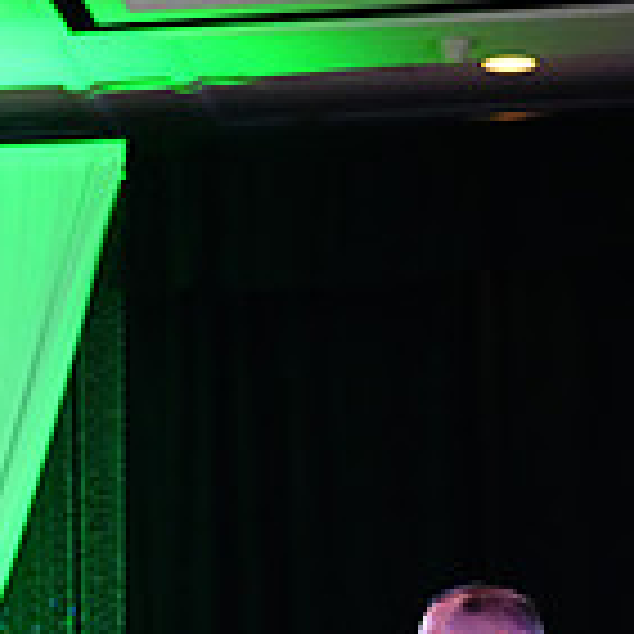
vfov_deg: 7.0
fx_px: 5056
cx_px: 173
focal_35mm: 244
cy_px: 1214
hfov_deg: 7.2
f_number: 2.8
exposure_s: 1/400
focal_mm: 70
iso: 6400
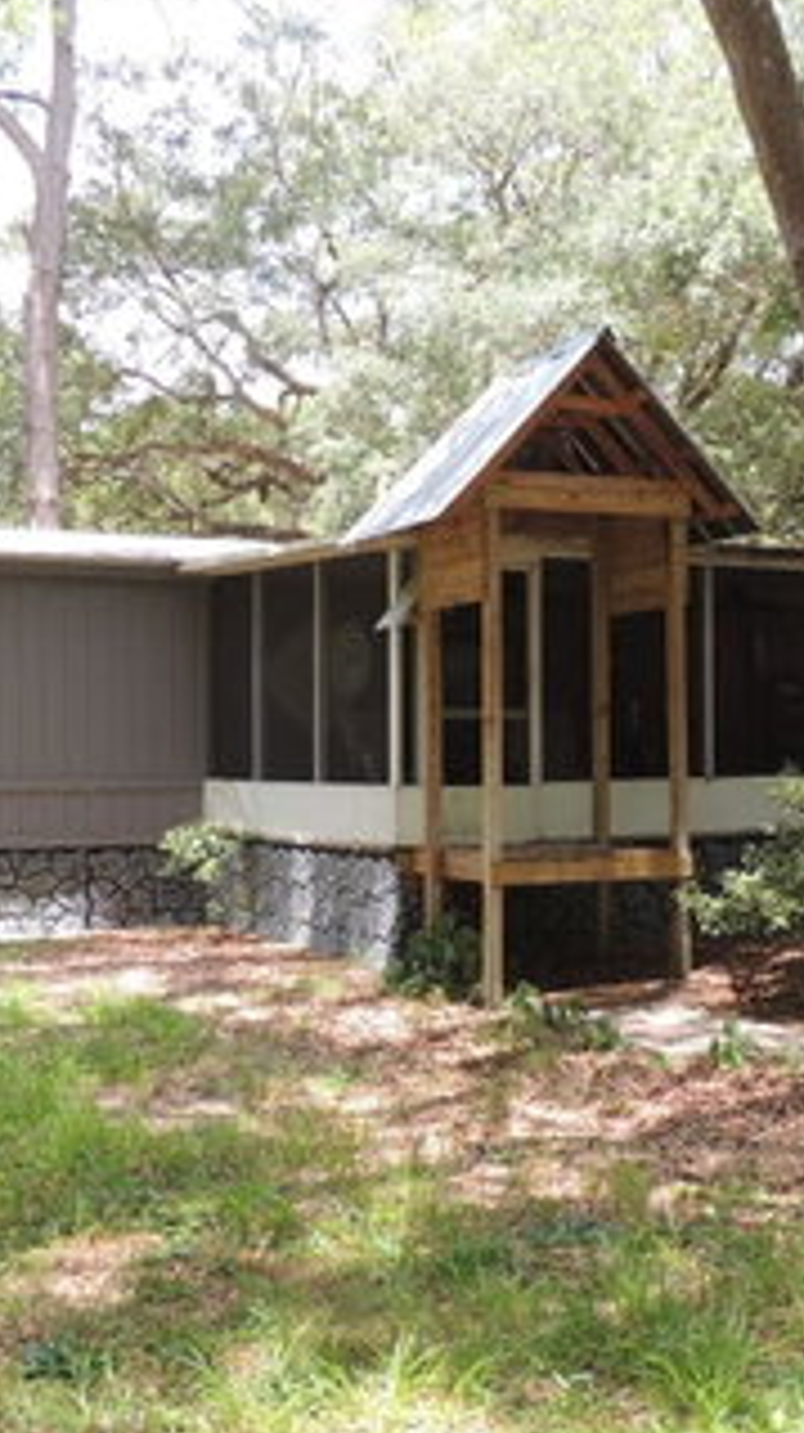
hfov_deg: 28.3
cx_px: 454
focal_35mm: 42
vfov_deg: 48.4
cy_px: 755
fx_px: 1595
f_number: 3
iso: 100
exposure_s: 1/125
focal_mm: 4.3
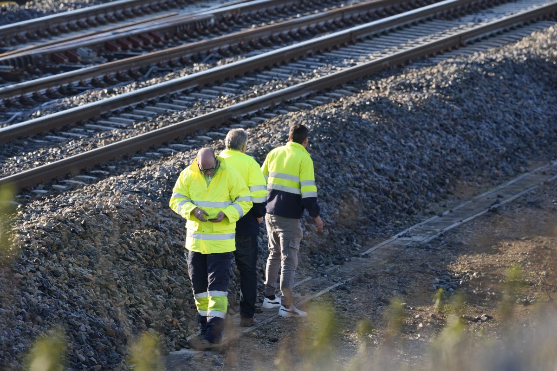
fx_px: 6188
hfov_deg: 5.2
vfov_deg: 3.4
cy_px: 186
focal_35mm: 400
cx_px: 278
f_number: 7.1
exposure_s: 1/500
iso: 500
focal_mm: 400
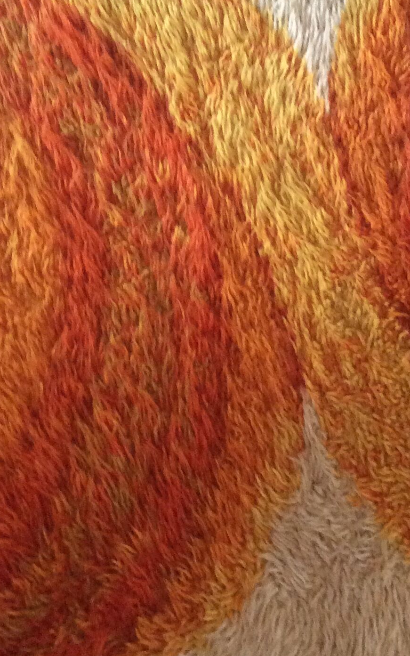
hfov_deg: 20.4
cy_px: 282
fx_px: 1126
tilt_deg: -86.1
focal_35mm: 63
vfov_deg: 32.4
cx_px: 324
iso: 250
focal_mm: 3.3
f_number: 2.4
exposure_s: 1/25
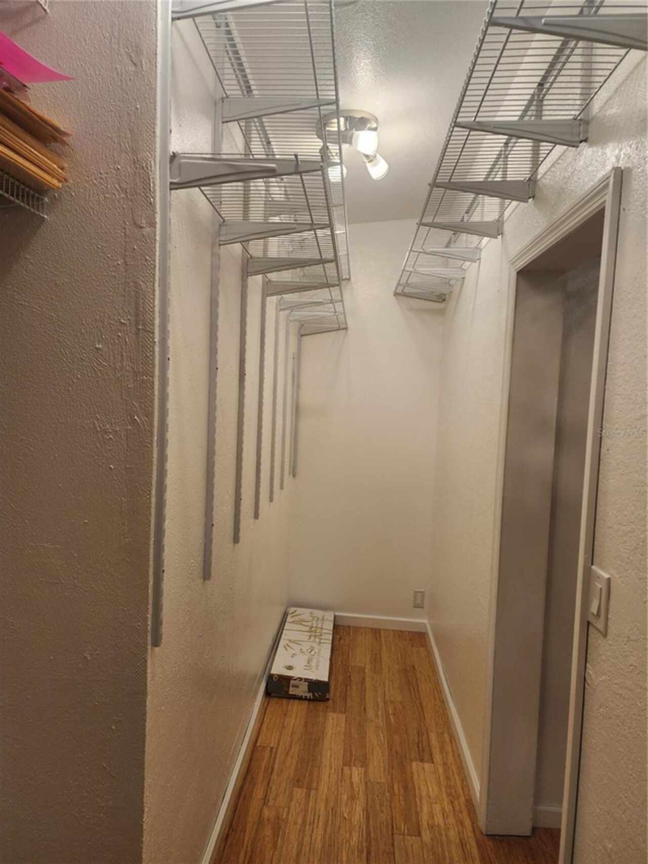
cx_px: 324
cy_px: 432
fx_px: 574
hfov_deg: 58.9
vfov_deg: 73.9
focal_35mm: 23
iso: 80
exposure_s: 1/120
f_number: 1.8
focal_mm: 6.4
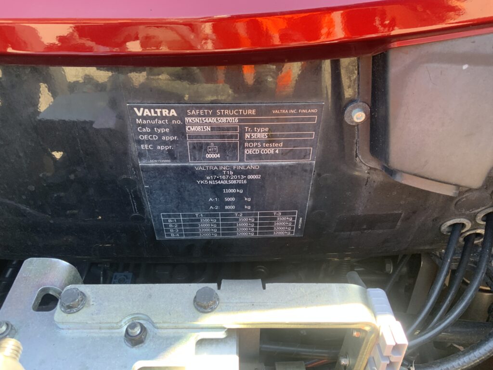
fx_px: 413
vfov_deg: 48.2
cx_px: 246
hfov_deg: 61.7
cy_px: 185
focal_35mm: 29
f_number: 1.8
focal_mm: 3
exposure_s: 1/122
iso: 50
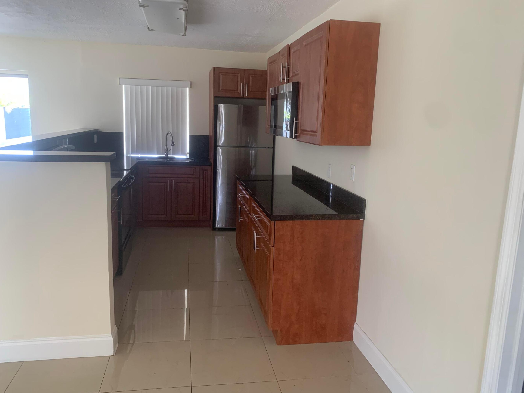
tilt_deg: -9.3
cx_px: 262
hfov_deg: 65.3
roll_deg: -2.1
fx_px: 409
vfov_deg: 51.4
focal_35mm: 27
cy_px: 193
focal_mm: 4.25
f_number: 1.8
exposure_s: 1/82
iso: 100
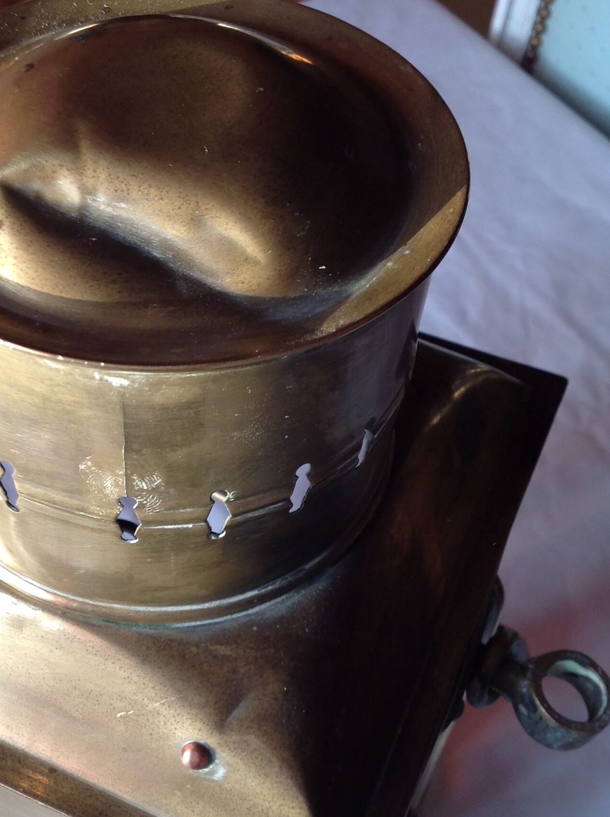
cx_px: 177
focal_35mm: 53
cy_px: 457
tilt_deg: -52.1
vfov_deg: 36.2
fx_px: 1249
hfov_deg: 27.2
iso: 64
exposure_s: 1/40
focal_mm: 4.28
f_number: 2.4
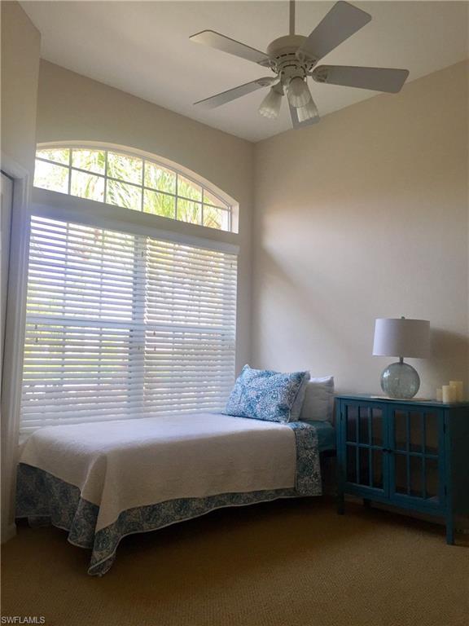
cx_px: 234
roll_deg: -0.9
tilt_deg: +5.1
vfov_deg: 61.7
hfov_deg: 48.2
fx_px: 524
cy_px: 313
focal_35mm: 29
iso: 50
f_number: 2.2
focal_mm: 4.15
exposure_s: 1/120
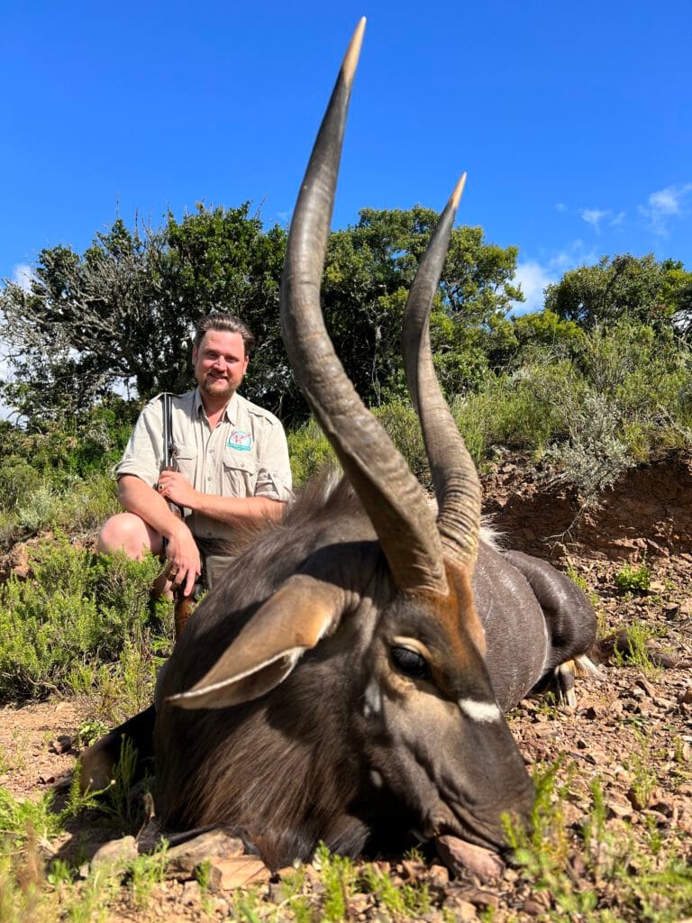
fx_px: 693
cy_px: 462
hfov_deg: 53.1
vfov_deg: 67.3
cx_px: 346
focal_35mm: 26
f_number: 1.5
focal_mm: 5.7
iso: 50
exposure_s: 1/3077
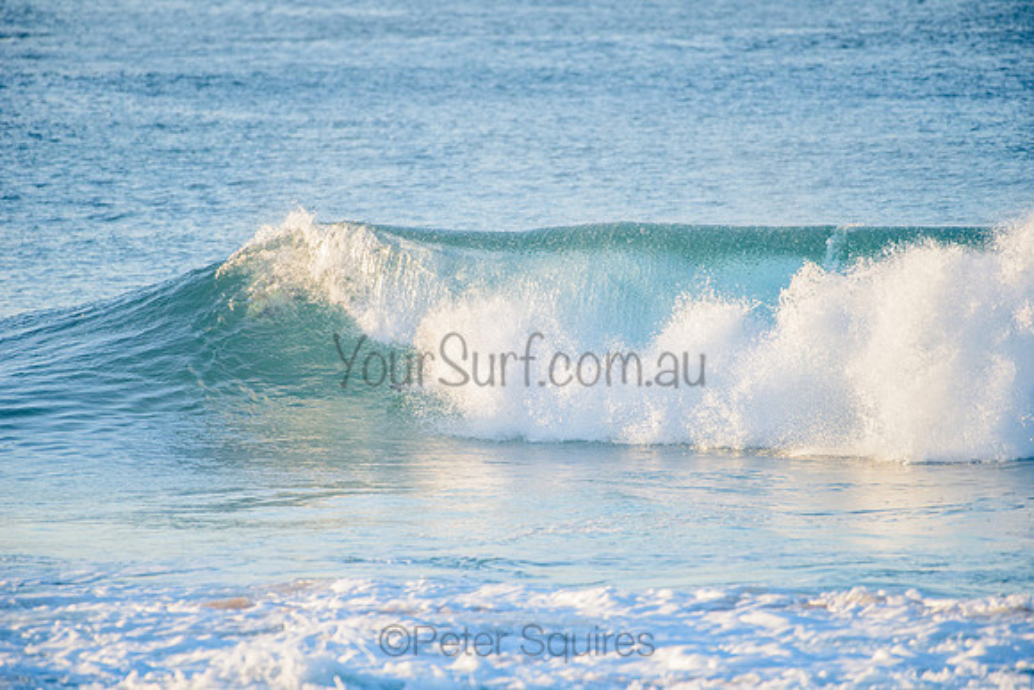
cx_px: 517
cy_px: 345
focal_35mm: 500
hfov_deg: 4.1
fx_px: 14364
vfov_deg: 2.8
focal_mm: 500
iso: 500
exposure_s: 1/1250
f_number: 5.6
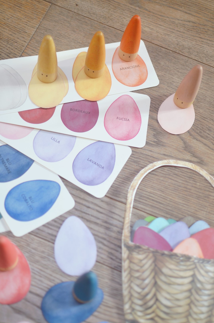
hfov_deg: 25.6
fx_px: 470
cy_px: 162
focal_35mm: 52
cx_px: 107
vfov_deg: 37.9
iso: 220
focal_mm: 35
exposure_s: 1/100
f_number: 1.8
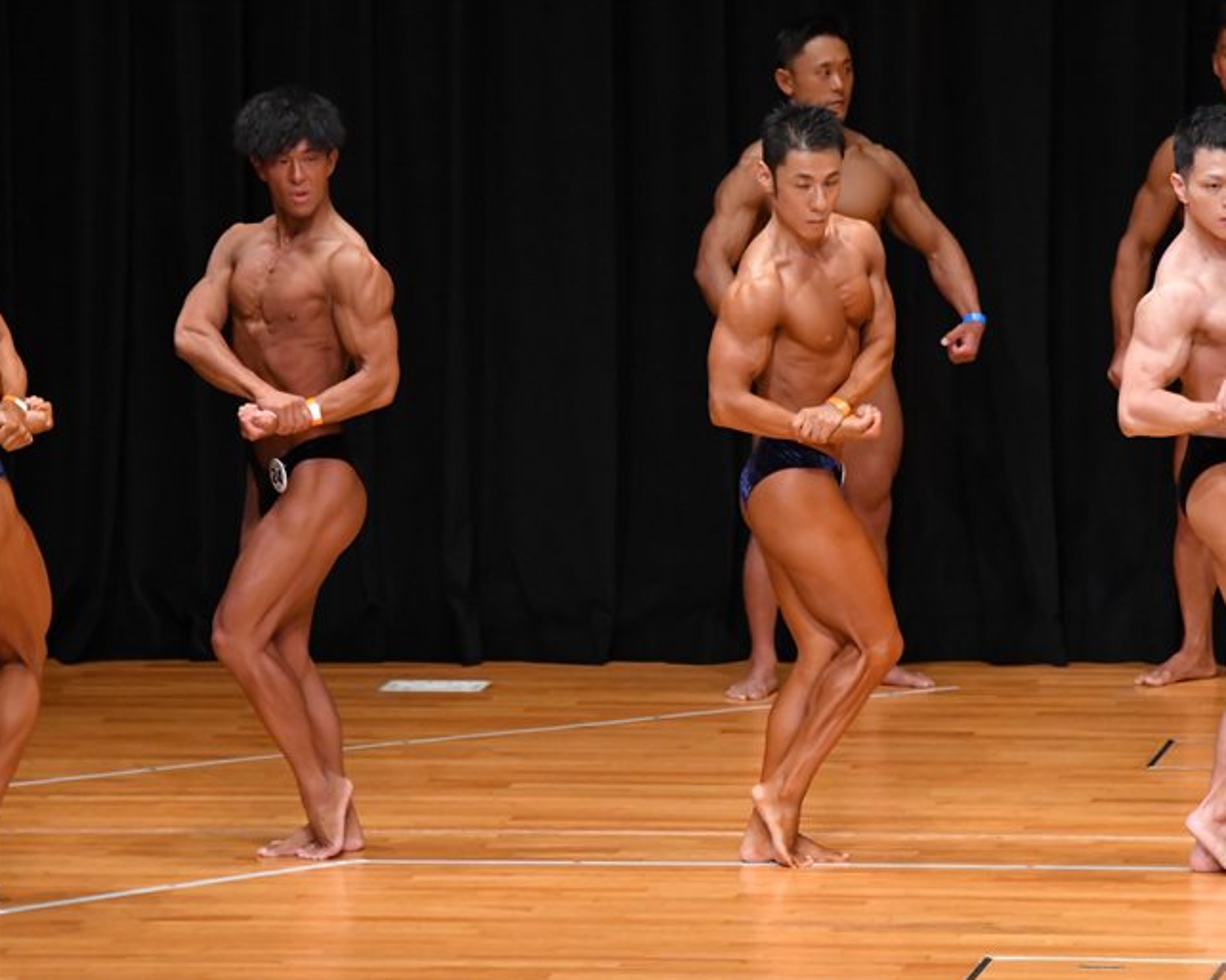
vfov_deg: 5.1
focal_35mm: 306
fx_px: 11098
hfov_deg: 6.3
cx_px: 729
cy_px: 491
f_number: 5.6
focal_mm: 180
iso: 4000
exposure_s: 1/400
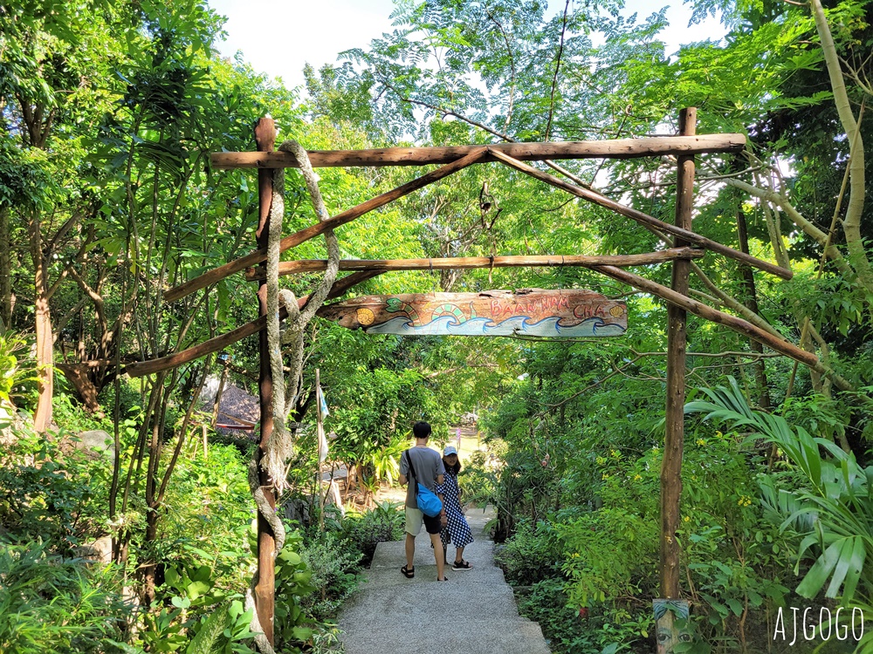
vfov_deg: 53.1
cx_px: 436
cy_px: 327
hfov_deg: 67.3
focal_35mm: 26
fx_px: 656
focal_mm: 5.4
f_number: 1.8
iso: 40
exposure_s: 1/430
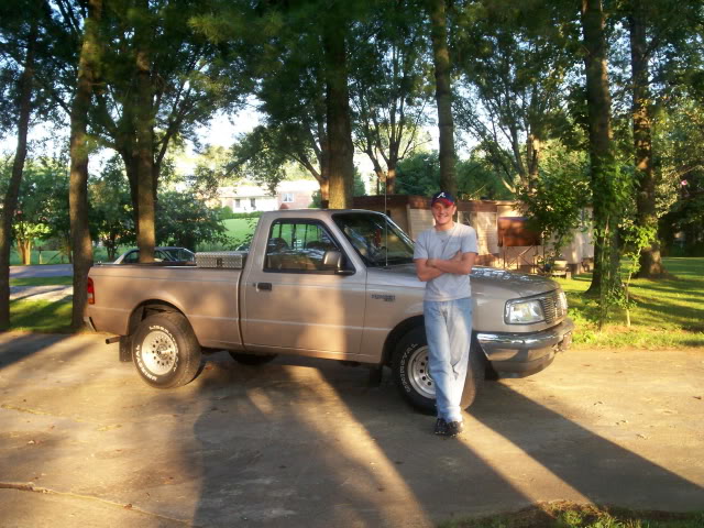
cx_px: 352
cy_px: 264
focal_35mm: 36
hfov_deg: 51.4
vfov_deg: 39.7
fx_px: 732
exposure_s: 1/64
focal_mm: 5.9
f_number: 4.5
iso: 140
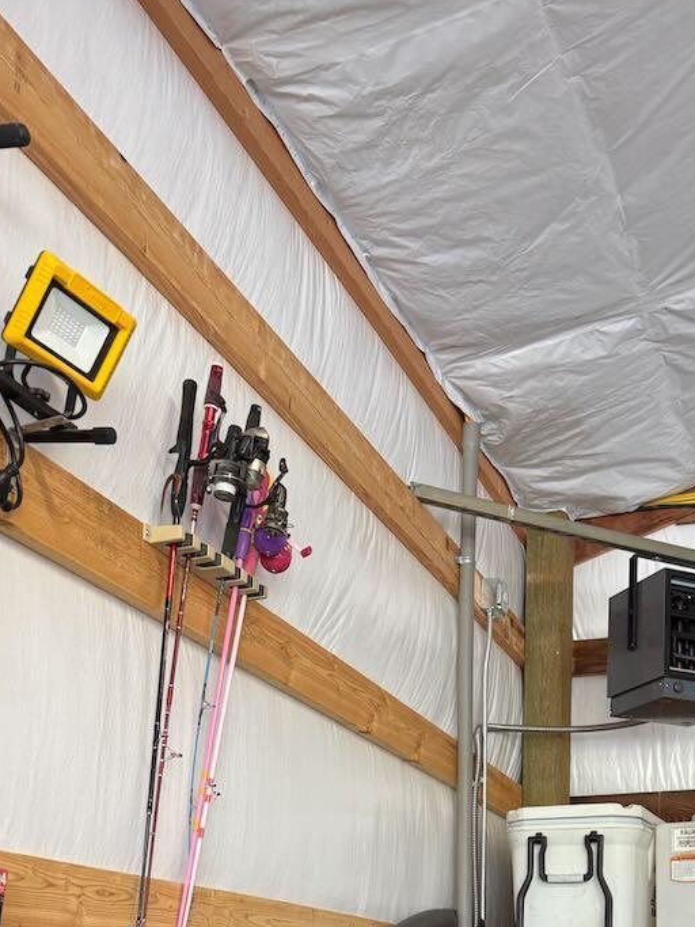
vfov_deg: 38.8
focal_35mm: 45
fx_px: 1205
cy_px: 854
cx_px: 508
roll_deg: +0.2
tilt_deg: +10.7
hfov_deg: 31.7
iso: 200
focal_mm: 6.76
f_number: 1.78
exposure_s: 1/120
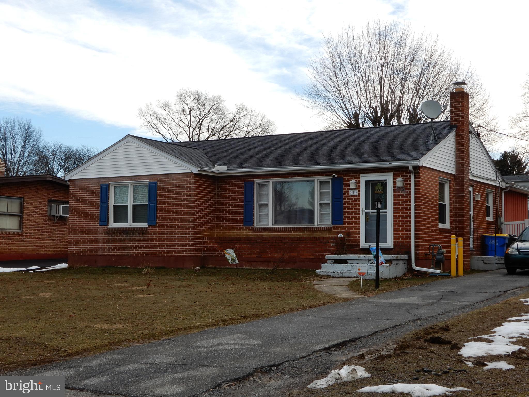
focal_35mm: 50
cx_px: 264
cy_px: 198
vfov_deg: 29.1
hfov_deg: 38.2
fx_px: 764
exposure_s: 1/160
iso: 80
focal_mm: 8.9
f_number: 5.6
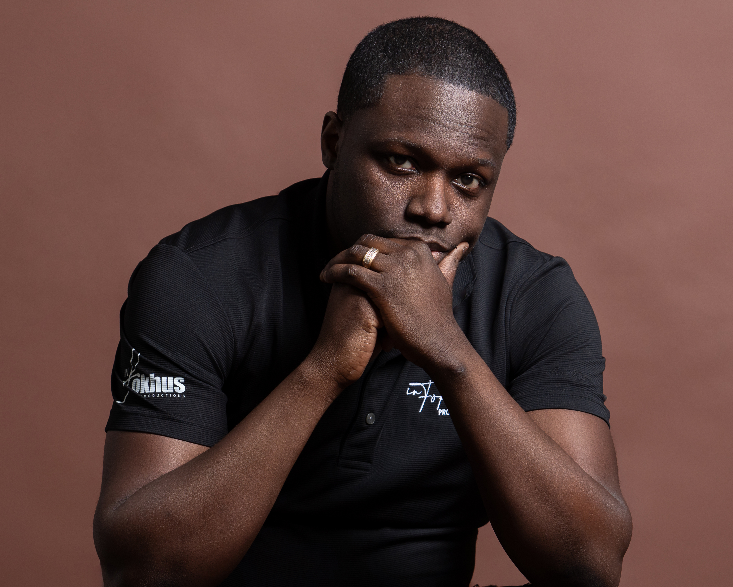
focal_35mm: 150
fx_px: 3254
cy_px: 294
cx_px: 340
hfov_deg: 12.8
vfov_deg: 10.3
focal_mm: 89
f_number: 4.5
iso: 500
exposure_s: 1/160
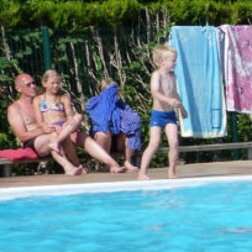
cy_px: 173
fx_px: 2520
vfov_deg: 5.7
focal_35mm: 306
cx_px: 567
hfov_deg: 5.6
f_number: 5.6
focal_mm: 12.4
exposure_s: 1/400
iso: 125
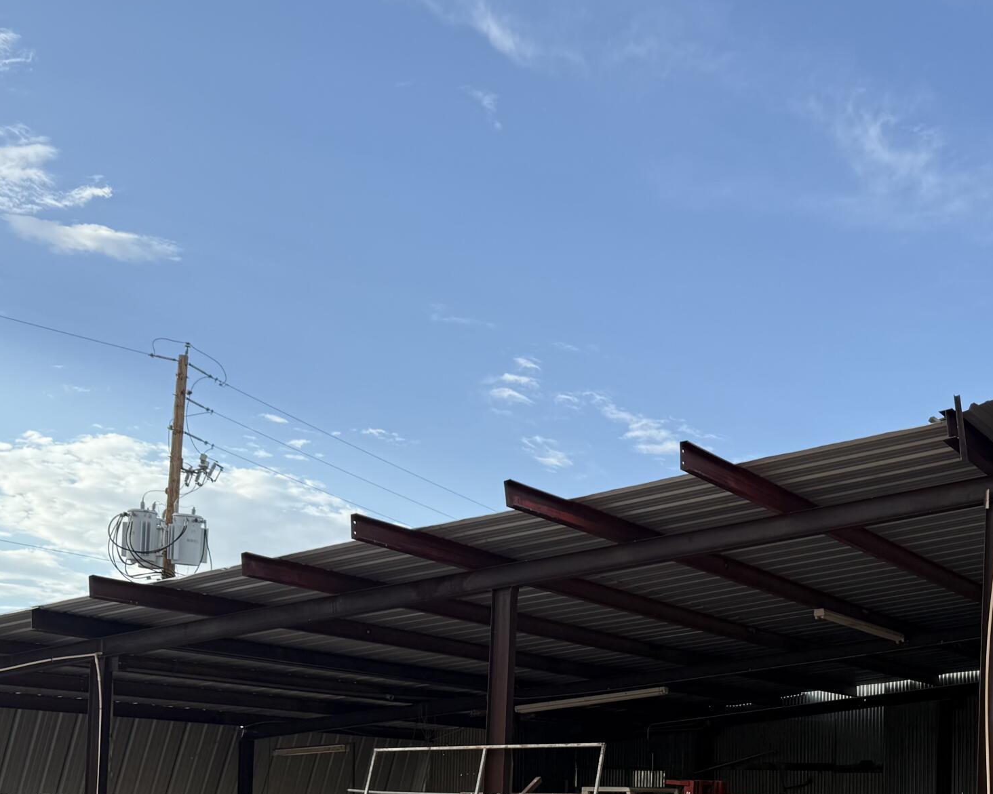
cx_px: 809
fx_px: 1411
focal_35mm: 48
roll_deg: -1.5
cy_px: 736
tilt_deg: +3.0
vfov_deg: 29.9
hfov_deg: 37.3
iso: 80
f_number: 1.78
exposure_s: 1/1437
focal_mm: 6.76
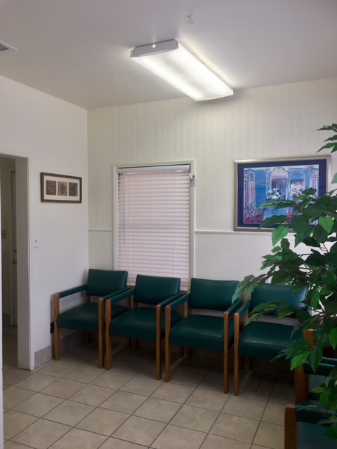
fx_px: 376
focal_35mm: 29
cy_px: 224
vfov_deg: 61.7
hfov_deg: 48.2
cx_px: 168
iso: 32
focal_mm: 4.15
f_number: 2.2
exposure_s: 1/40
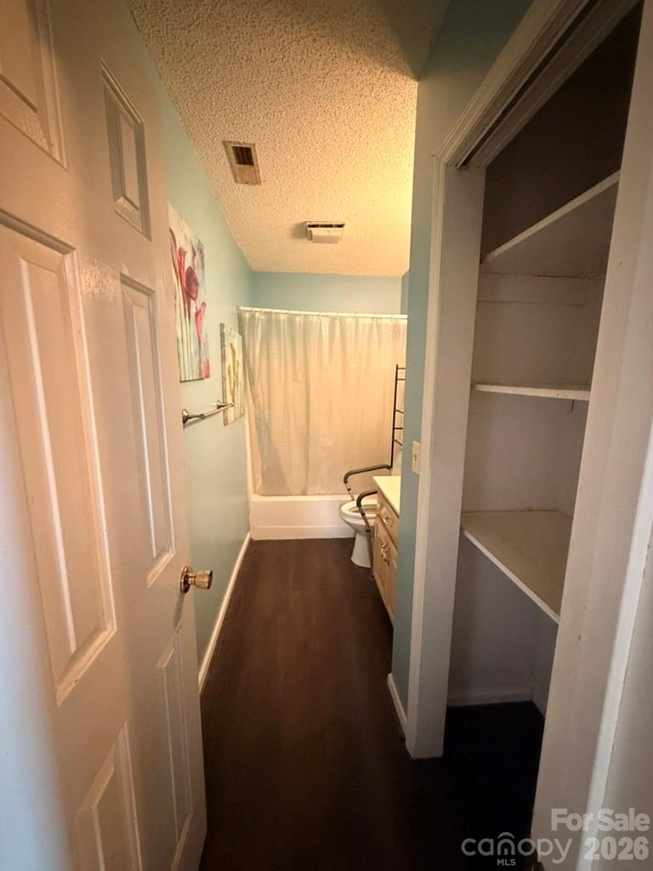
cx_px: 326
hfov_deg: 85.7
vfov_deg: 102.1
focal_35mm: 14
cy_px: 436
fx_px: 352
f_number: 2.2
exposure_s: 1/40
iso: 1250
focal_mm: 2.22
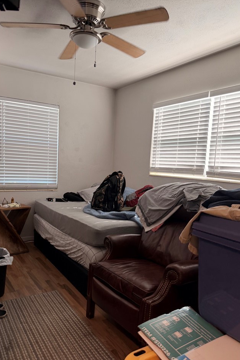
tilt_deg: -3.9
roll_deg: -3.0
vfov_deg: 67.3
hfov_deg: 47.8
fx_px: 270
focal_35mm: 27
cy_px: 193
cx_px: 104
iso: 125
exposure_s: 1/60
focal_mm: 6.76
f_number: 1.78
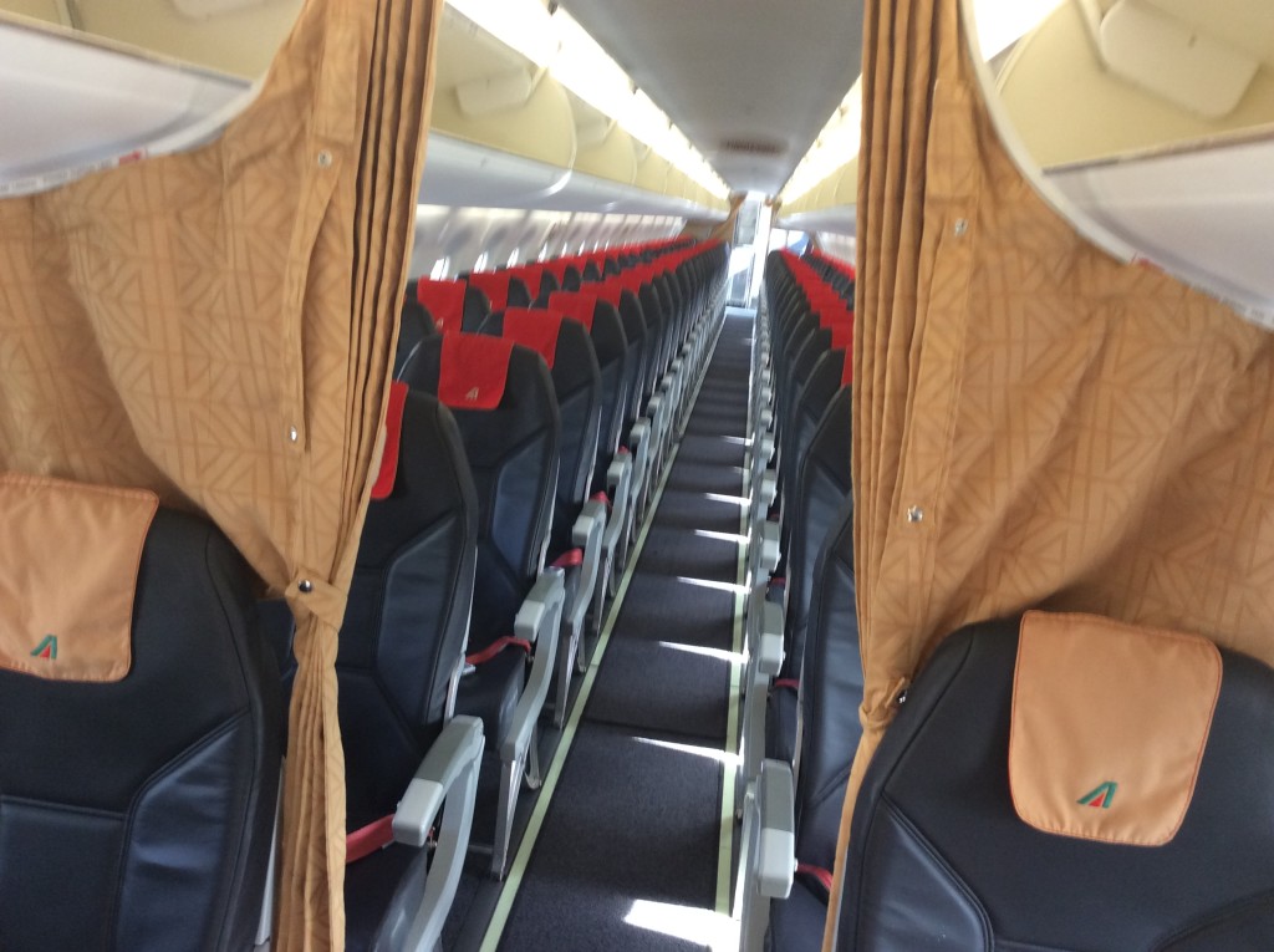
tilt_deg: -12.4
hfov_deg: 56.9
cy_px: 476
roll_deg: -6.1
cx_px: 637
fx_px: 1176
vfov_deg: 44.1
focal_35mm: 32
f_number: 2.4
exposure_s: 1/25
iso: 64
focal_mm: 3.3
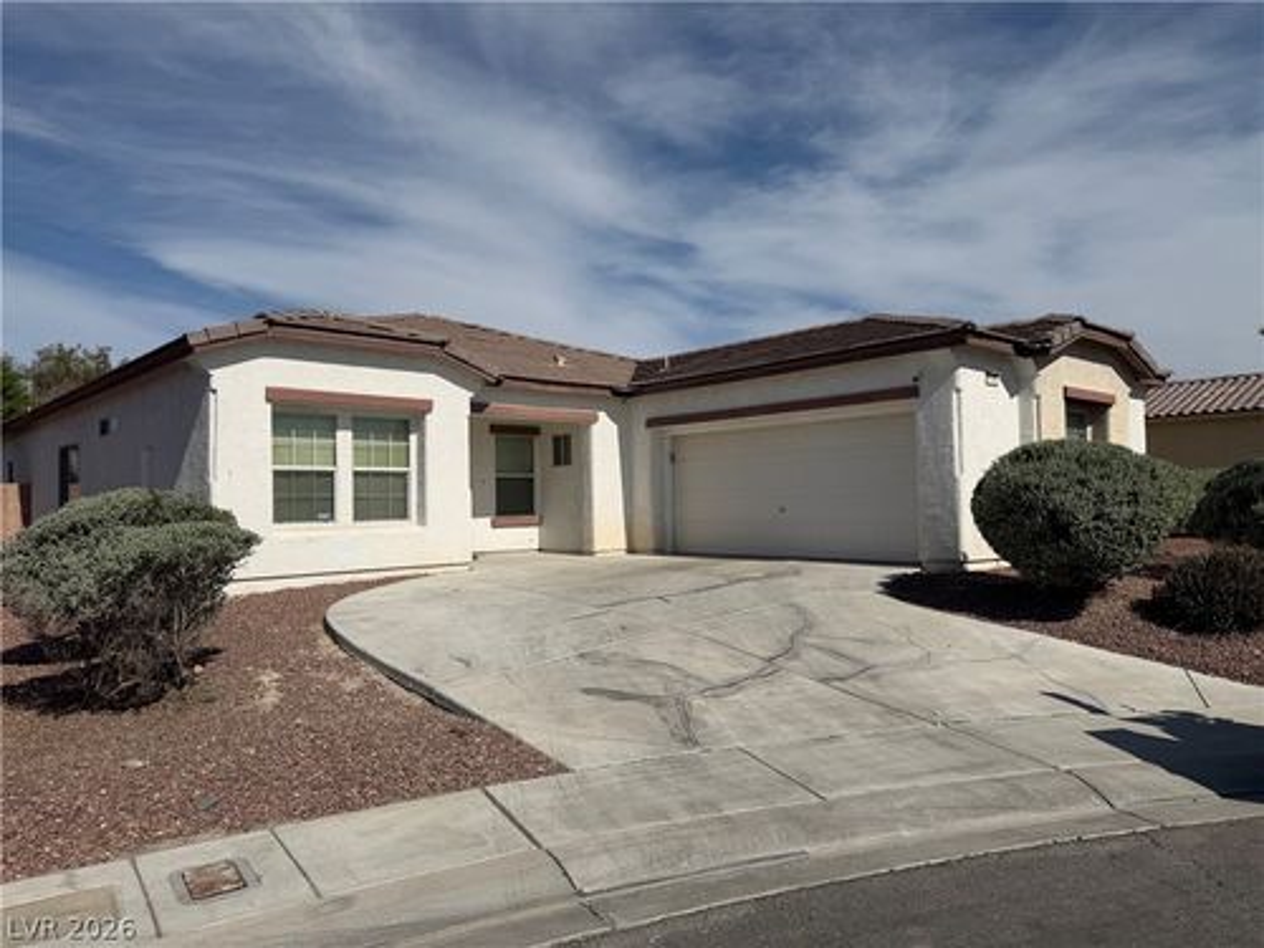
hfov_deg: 71.6
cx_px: 632
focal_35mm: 24
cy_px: 474
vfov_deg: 56.8
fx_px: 876
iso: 80
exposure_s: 1/14286
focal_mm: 6.76
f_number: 1.78
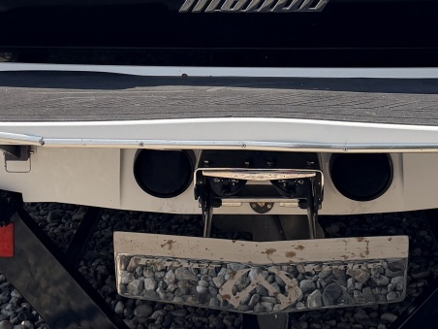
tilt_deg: -5.6
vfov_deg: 16.8
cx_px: 222
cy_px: -41
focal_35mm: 85
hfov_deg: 23.0
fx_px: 1076
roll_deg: +1.2
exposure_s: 1/4975
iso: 100
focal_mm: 6.76
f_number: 1.78
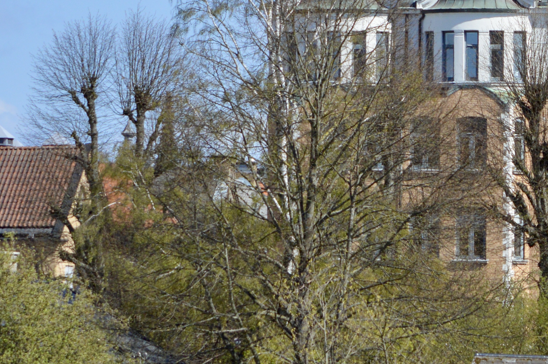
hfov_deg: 5.7
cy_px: 9
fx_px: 5520
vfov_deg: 3.8
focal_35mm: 363
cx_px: 481
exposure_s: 1/1600
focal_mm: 86
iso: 400
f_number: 6.3
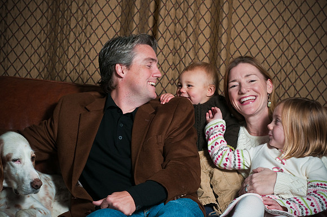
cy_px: 108
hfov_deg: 27.0
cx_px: 164
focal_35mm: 75
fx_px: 680
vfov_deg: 18.1
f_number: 5
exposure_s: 1/160
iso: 100
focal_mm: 50
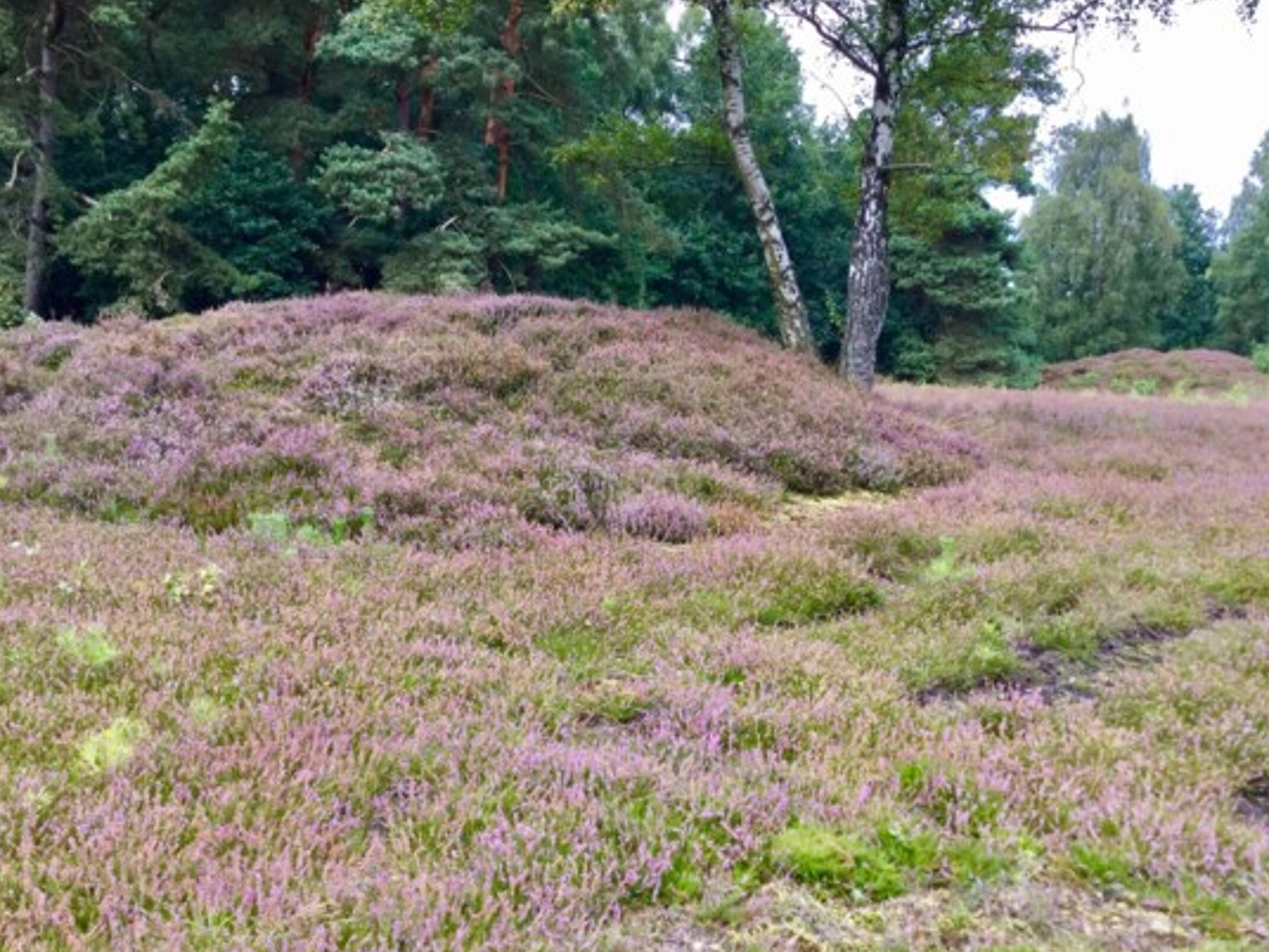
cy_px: 485
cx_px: 651
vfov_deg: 38.7
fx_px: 1356
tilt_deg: -10.5
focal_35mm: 37
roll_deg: -3.3
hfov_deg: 50.1
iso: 25
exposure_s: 1/228
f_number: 2.4
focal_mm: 3.3
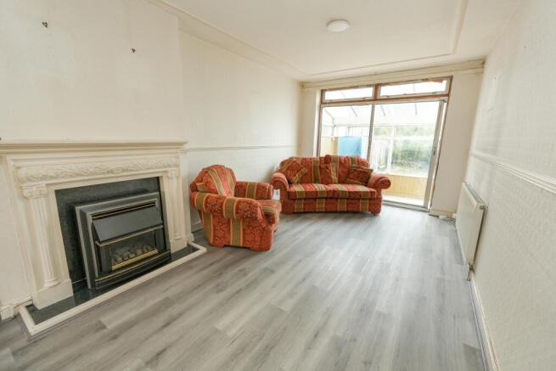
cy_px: 186
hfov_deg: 100.4
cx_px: 278
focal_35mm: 15
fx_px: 232
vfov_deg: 77.4
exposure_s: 1/160
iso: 800
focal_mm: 10
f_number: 4
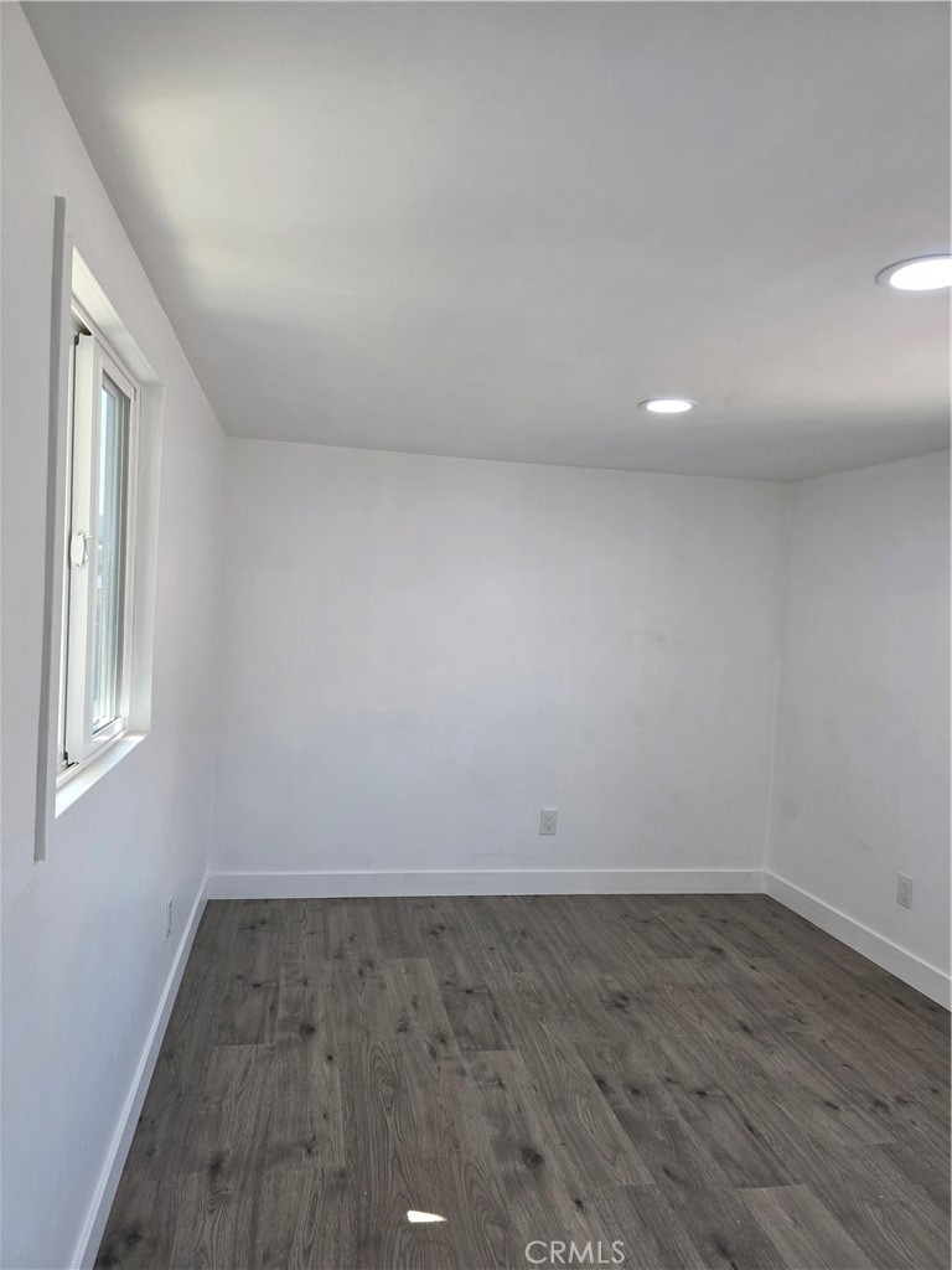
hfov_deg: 58.9
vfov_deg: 73.9
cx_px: 476
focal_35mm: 23
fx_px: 843
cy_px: 635
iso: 125
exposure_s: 1/120
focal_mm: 6.3
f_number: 1.7
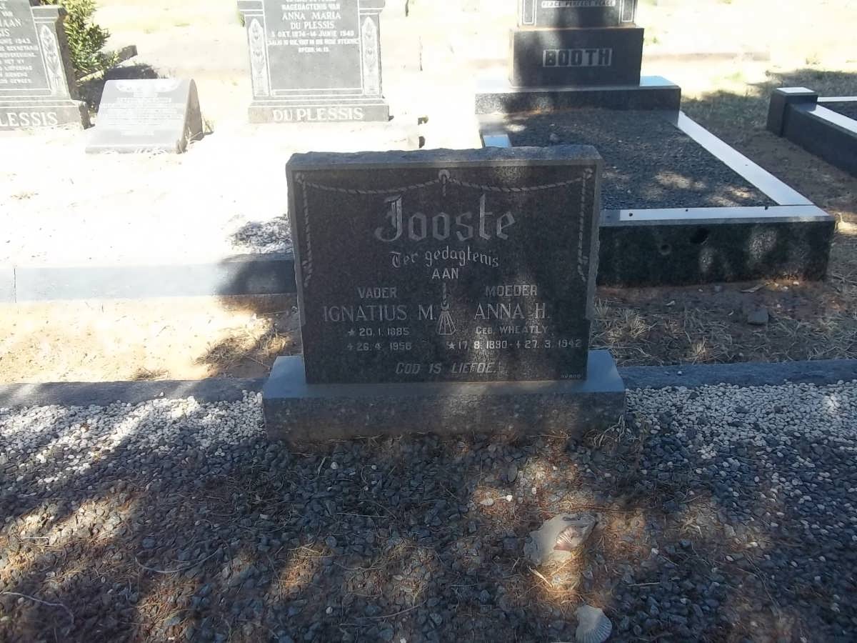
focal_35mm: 32
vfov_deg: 44.2
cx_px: 428
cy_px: 322
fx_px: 792
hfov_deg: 56.8
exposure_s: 1/400
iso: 80
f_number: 2.9
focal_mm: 5.7
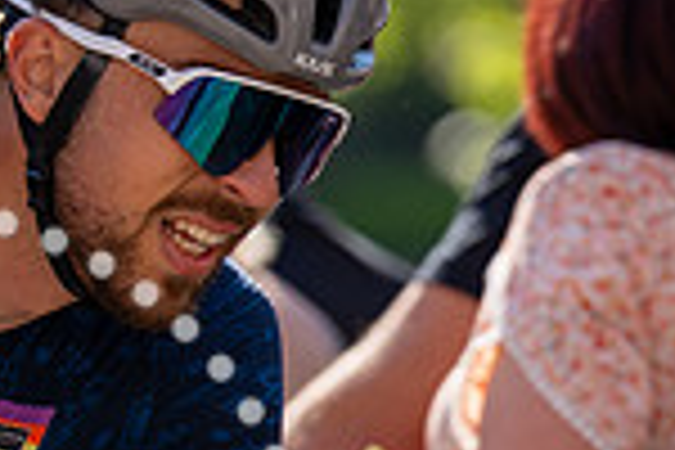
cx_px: 598
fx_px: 12899
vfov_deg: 2.0
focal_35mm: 688
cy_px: 389
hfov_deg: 3.0
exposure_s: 1/1000
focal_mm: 178
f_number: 3.5
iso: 250
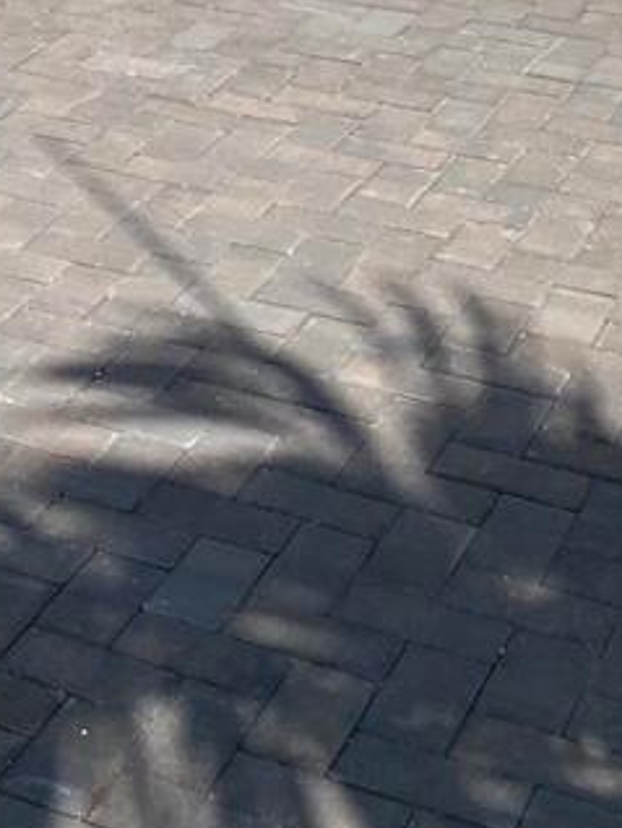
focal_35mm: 98
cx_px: -237
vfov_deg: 17.3
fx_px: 2345
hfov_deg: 14.3
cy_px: -529
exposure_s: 1/5495
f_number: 1.8
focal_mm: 4.25
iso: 32
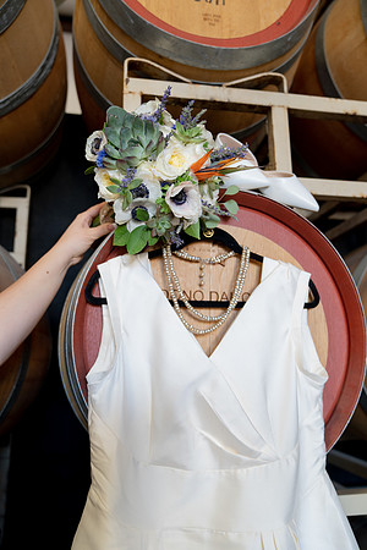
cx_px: 184
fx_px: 428
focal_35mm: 28
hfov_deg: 46.4
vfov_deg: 65.5
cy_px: 275
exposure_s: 1/80
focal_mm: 28
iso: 800
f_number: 2.8
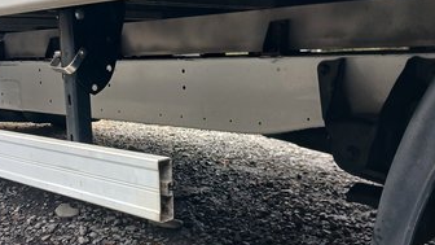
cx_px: 177
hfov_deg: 56.3
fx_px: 404
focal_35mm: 35
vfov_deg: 33.6
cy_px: 146
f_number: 1.8
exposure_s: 1/50
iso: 64
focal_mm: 4
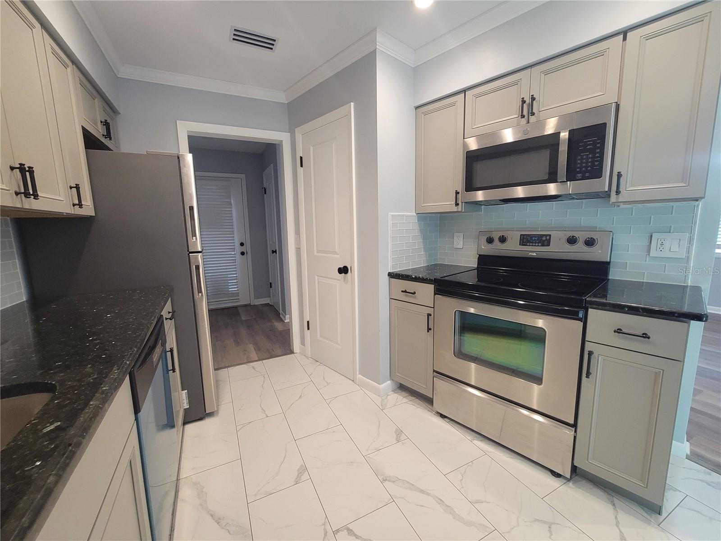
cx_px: 360
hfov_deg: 106.2
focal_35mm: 13
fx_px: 271
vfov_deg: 89.9
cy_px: 270
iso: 250
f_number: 2.2
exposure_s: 1/60
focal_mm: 2.2
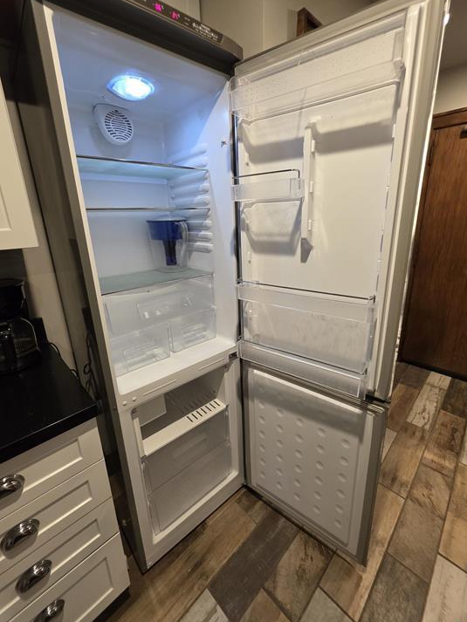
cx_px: 237
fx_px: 252
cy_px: 295
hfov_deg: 85.7
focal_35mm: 14
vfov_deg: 102.0
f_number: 1.9
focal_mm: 2.2
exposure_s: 1/60
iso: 320
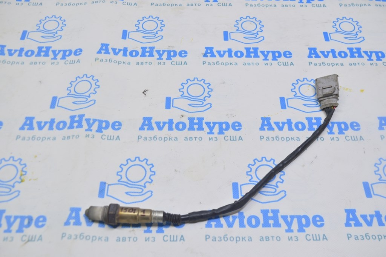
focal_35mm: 38
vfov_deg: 35.4
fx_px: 402
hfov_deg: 51.3
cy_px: 128
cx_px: 193
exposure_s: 1/25
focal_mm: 25
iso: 400
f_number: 5.6
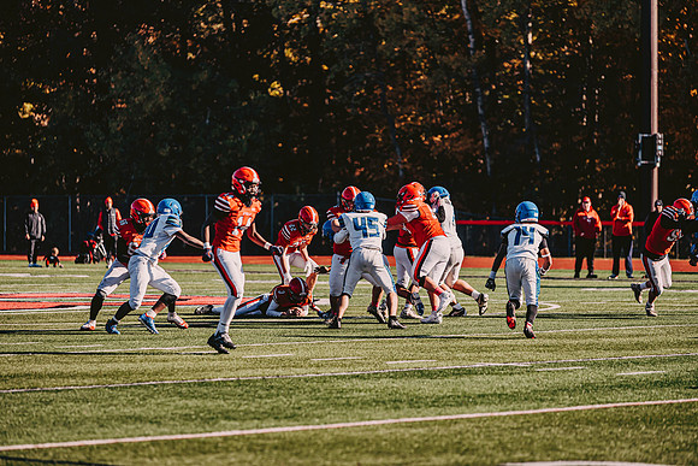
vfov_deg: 8.1
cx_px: 349
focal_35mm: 170
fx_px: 3297
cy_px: 233
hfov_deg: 12.1
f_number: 3.2
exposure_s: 1/2500
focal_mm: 170
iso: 250
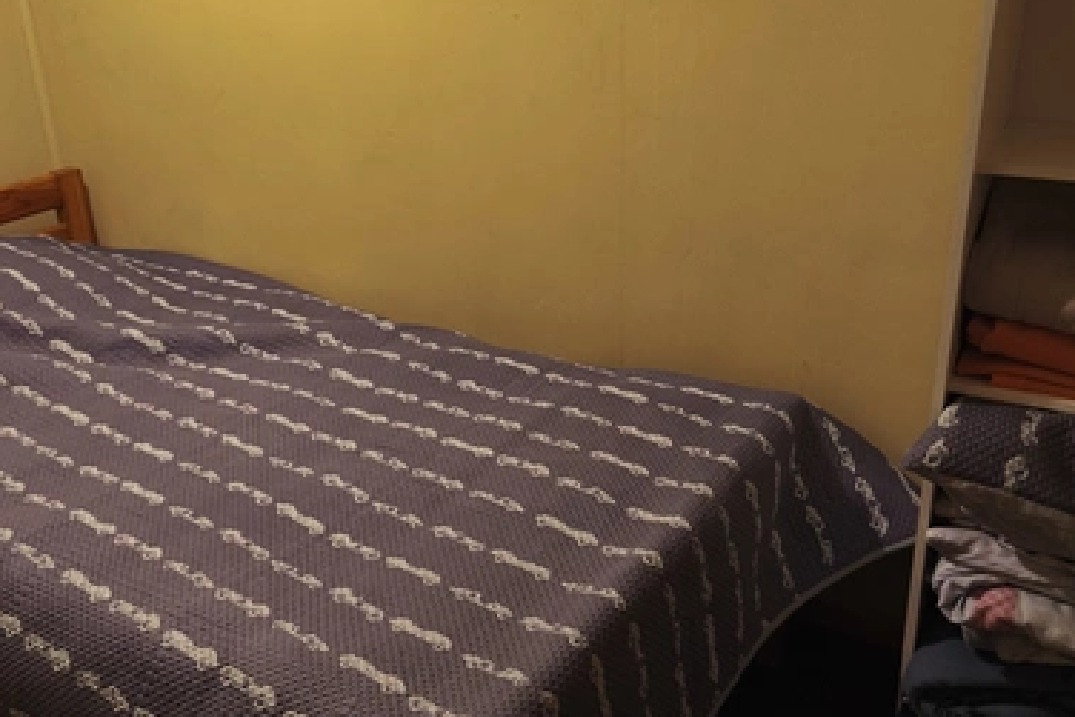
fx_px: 836
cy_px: 314
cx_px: 489
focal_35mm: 28
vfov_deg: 46.3
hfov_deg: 65.3
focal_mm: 5.35
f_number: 1.7
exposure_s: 1/33.3
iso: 640
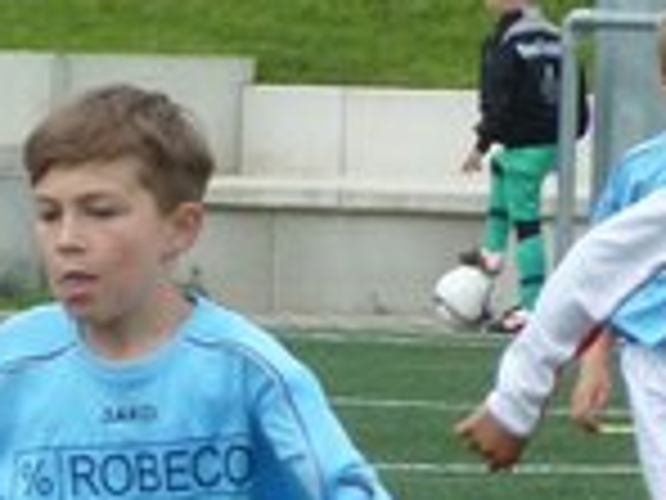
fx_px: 27320
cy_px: 448
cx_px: -608
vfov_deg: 1.0
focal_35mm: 1420
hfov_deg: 1.4
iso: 160
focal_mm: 49.2
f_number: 4.9
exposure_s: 1/400
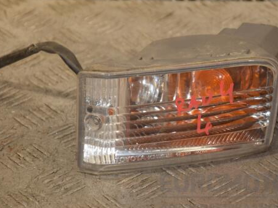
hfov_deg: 9.8
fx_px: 1619
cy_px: 101
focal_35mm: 202
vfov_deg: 7.4
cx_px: 149
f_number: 5.6
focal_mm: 105
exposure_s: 1/160
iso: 800
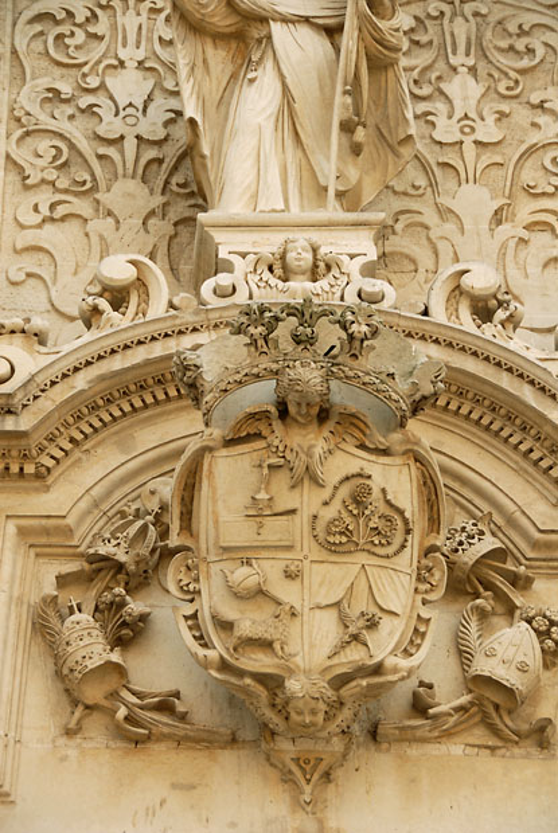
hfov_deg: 12.2
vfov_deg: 18.2
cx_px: 279
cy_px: 416
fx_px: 2608
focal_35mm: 112
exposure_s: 1/500
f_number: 5
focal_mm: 75
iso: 200
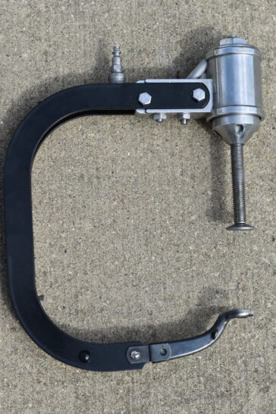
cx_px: 145
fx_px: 977
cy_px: 196
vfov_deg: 23.9
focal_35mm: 85
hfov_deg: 16.1
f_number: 8
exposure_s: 1/320
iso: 100
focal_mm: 48
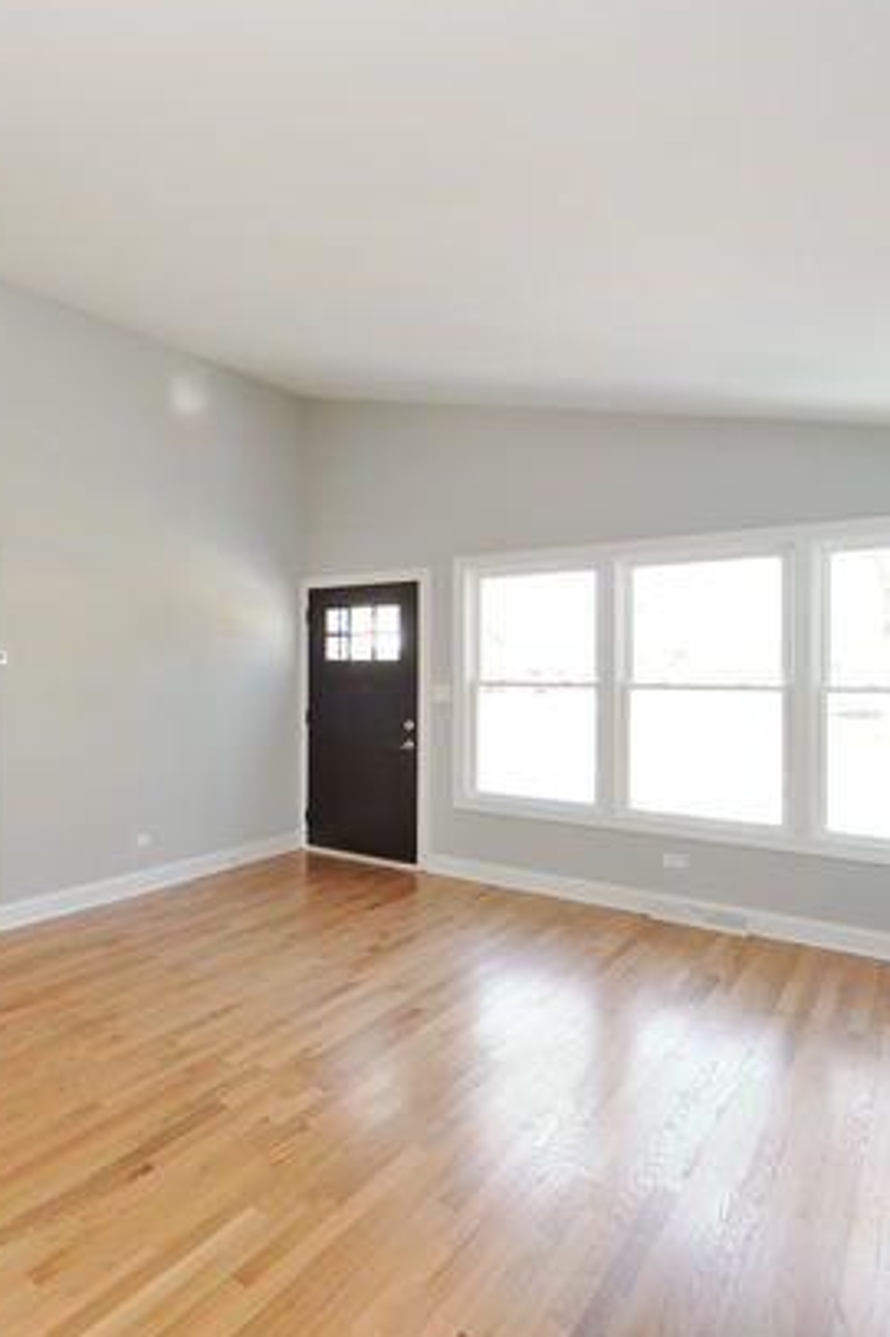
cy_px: 657
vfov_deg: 78.6
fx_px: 816
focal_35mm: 22
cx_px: 112
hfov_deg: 51.4
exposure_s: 1/8
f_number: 8
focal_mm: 14
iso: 200
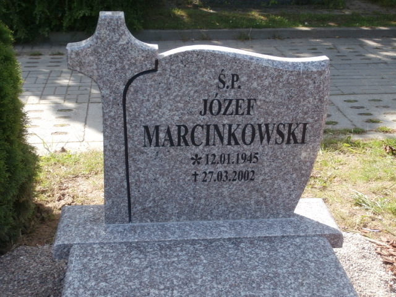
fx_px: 538
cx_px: 198
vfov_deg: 30.9
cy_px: 148
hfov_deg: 40.4
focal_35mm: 47
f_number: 4.2
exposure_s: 1/160
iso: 100
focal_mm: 8.29
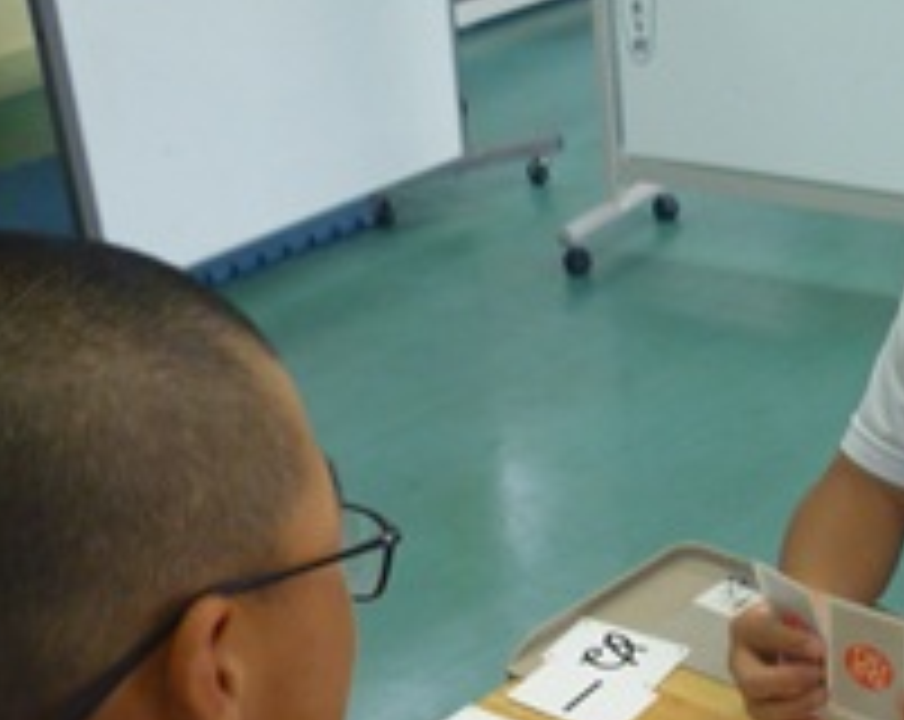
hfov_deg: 25.6
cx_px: 729
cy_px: 738
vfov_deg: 20.2
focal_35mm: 73
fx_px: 1949
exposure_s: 1/30
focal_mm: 4.4
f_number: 2.8
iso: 160
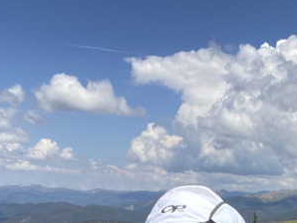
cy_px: 333
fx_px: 678
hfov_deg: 23.9
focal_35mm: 79
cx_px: 278
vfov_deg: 17.0
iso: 25
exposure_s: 1/546
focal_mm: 2.71
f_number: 2.2
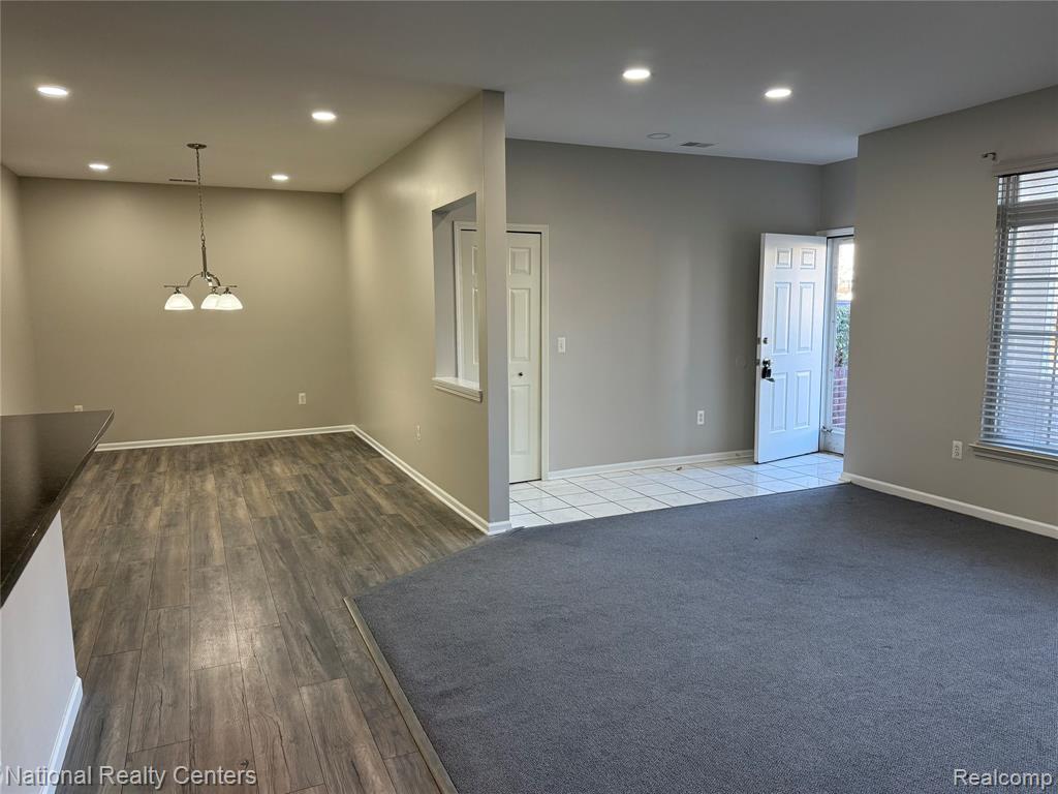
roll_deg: +0.4
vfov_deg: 56.8
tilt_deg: -6.4
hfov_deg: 71.6
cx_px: 529
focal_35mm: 24
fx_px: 734
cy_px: 397
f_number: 1.78
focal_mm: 6.76
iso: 200
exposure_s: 1/175
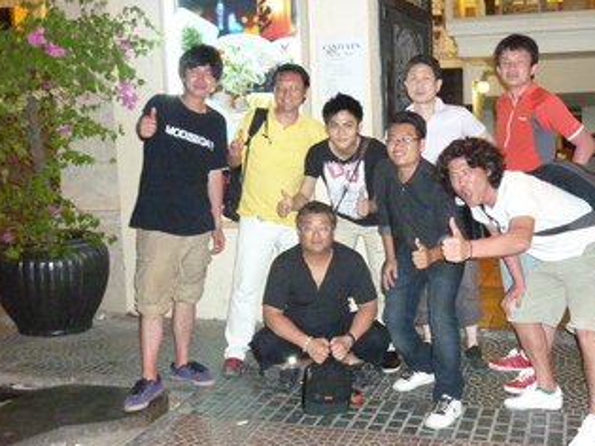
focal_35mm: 44
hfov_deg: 42.5
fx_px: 756
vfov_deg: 32.8
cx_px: 385
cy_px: 235
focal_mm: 5.5
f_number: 2.8
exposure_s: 1/30
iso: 1000
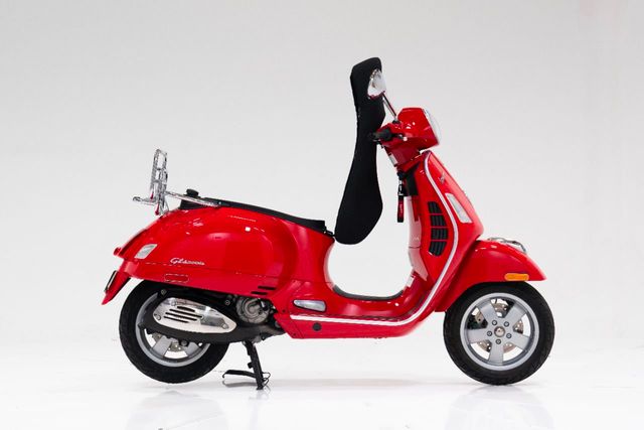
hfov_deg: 29.2
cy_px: 215
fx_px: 1235
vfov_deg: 19.7
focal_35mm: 69
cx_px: 322
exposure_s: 1/160
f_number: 5.6
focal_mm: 46
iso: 500
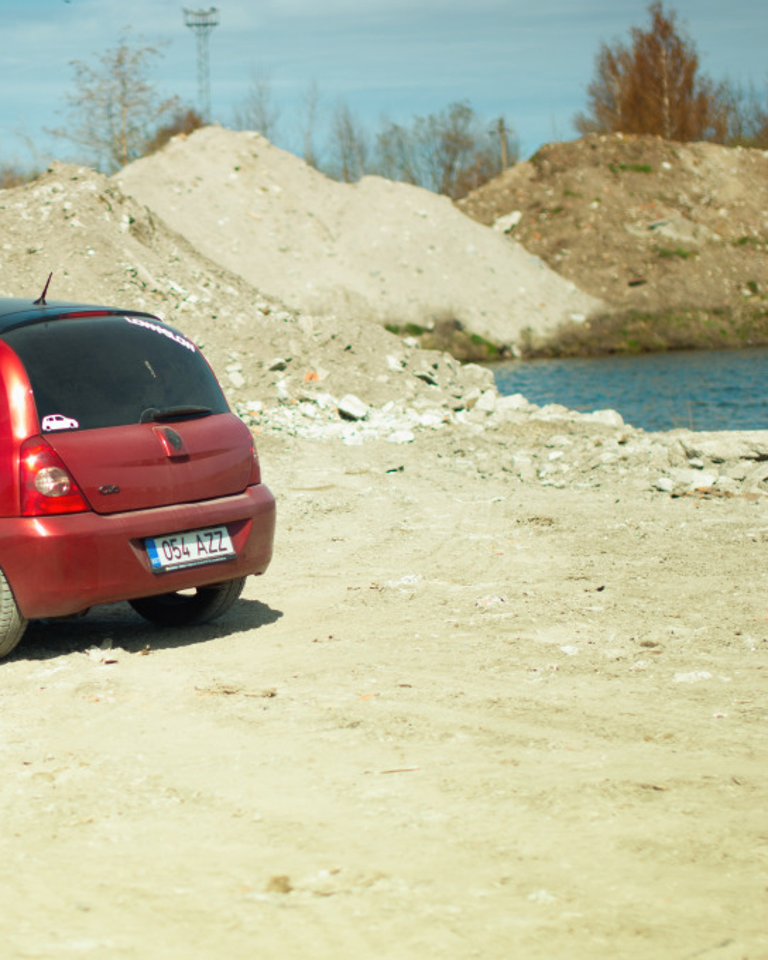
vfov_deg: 18.1
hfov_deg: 14.4
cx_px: 57
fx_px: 3012
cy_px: 479
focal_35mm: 106
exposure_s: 1/4000
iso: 100
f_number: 1.4
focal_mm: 50
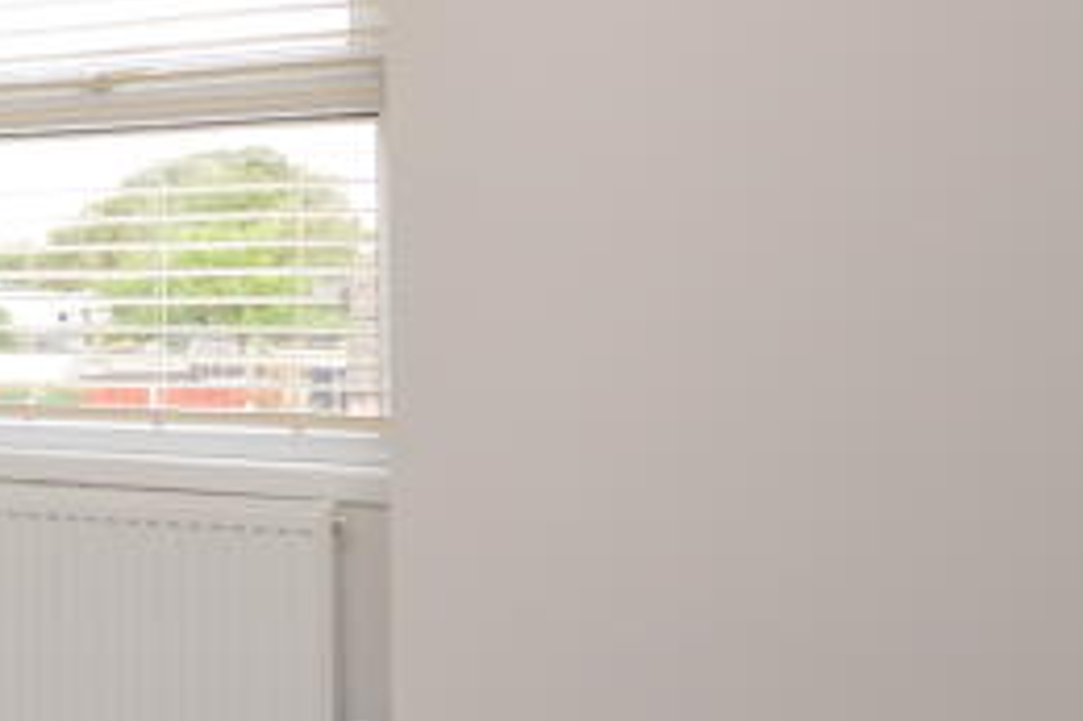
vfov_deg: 22.9
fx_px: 1774
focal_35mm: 59
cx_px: -421
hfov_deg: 26.9
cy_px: 306
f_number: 4
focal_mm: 10
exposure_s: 1/60
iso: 400
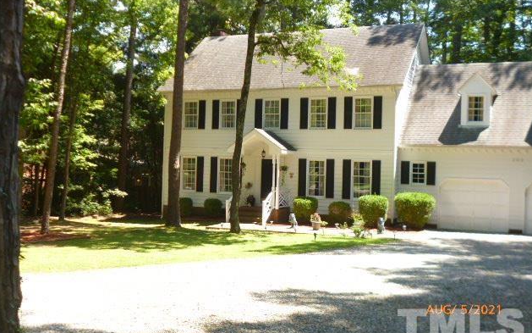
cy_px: 147
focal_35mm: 41
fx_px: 594
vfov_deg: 31.2
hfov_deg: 48.2
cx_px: 266
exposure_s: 1/200
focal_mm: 6.8
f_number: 3.2
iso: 100
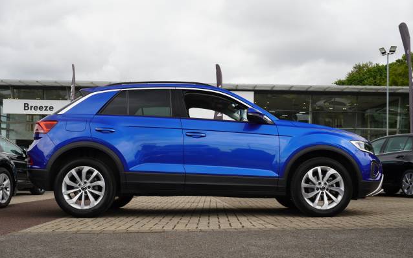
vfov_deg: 29.8
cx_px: 207
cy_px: 137
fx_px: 484
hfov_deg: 46.2
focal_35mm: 43
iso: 100
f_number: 6.3
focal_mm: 28
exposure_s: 1/80
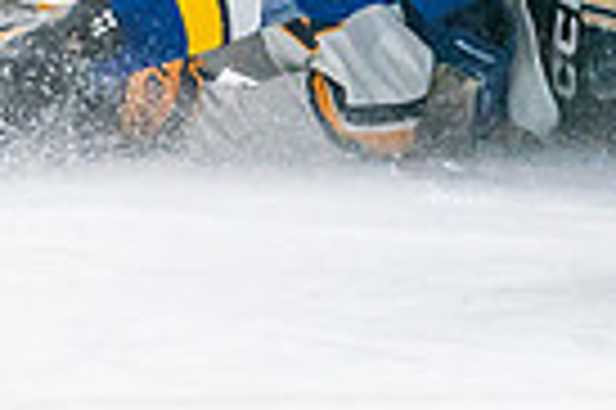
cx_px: 27
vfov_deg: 2.3
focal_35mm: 598
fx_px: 10220
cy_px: -69
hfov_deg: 3.4
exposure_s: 1/1250
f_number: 2.8
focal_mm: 101
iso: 3200
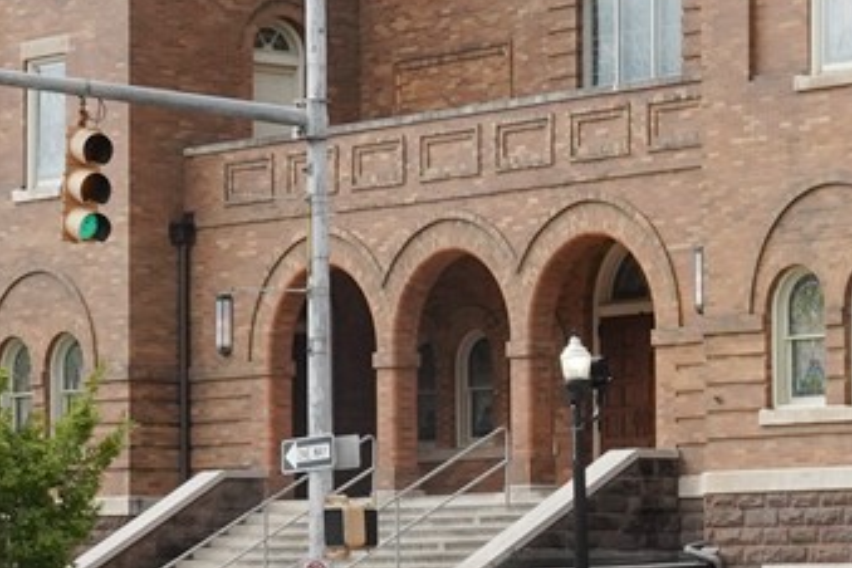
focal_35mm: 177
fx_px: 4189
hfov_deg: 11.3
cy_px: 515
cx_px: 1081
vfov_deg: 7.7
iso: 800
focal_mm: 30
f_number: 18
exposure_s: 1/100
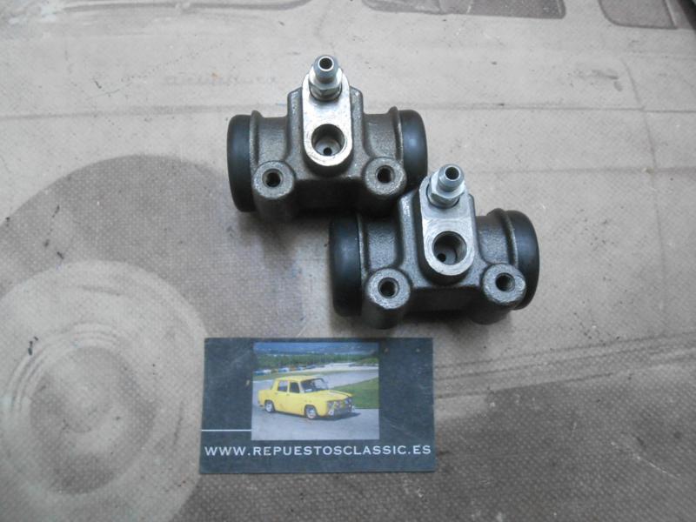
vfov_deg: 53.1
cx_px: 348
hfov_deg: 67.3
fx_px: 523
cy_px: 261
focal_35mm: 26
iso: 400
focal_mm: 4.6
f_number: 3.5
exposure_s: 1/20
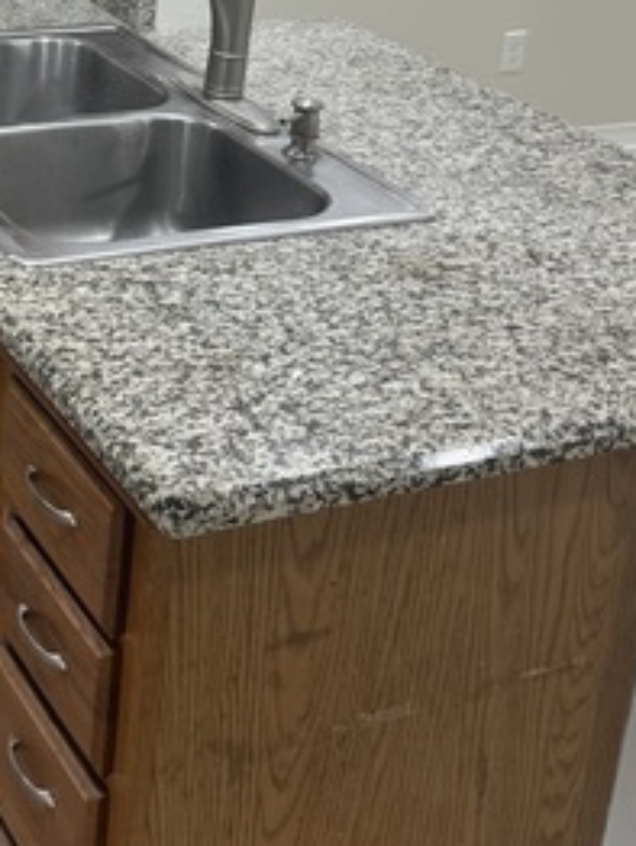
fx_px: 1492
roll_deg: -3.6
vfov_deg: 29.8
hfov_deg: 22.9
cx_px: -36
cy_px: 31
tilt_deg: -15.9
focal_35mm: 61
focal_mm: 6.76
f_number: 1.78
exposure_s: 1/120
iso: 160
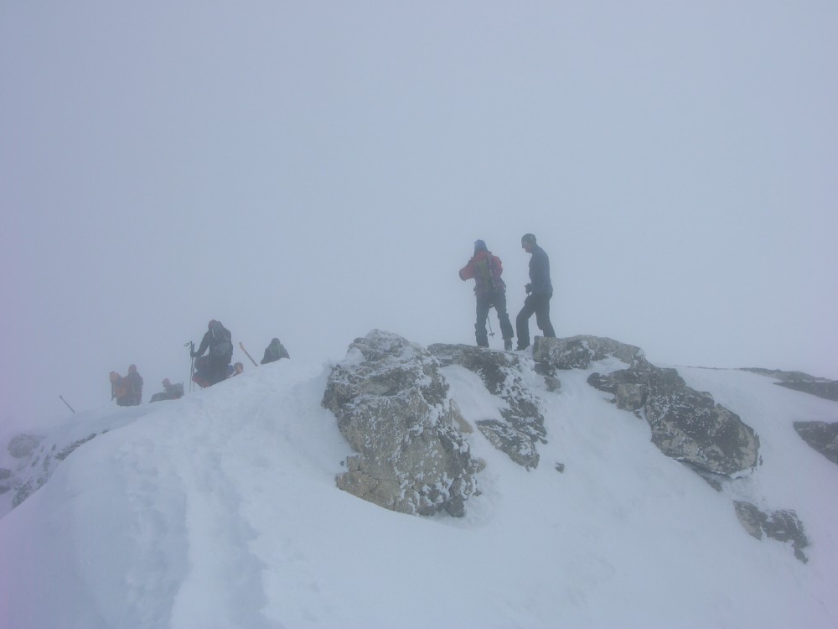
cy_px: 310
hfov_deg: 43.9
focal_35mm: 43
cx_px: 423
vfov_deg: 33.6
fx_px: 1041
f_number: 7.3
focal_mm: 10.7
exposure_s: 1/338
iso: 50
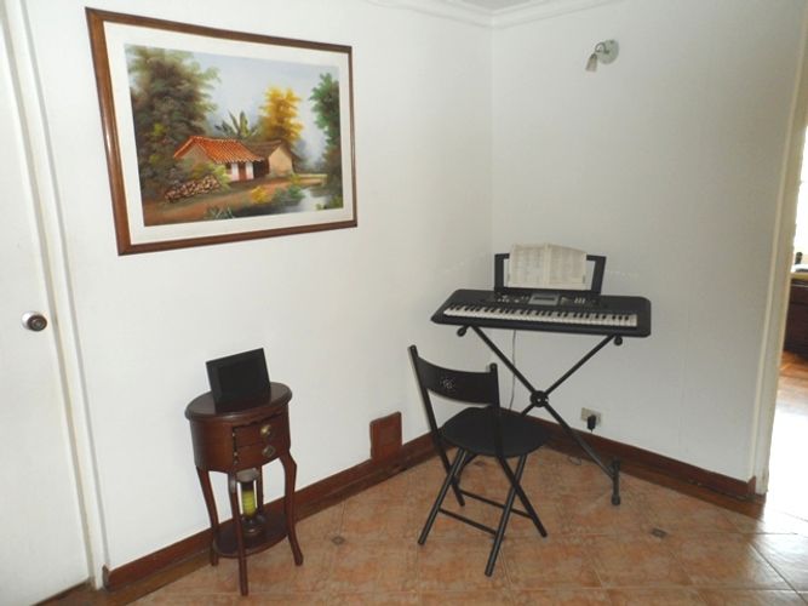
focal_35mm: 26
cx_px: 404
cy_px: 303
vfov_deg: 53.0
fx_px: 607
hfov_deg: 67.3
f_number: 3.3
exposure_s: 1/30
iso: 120
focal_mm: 4.9
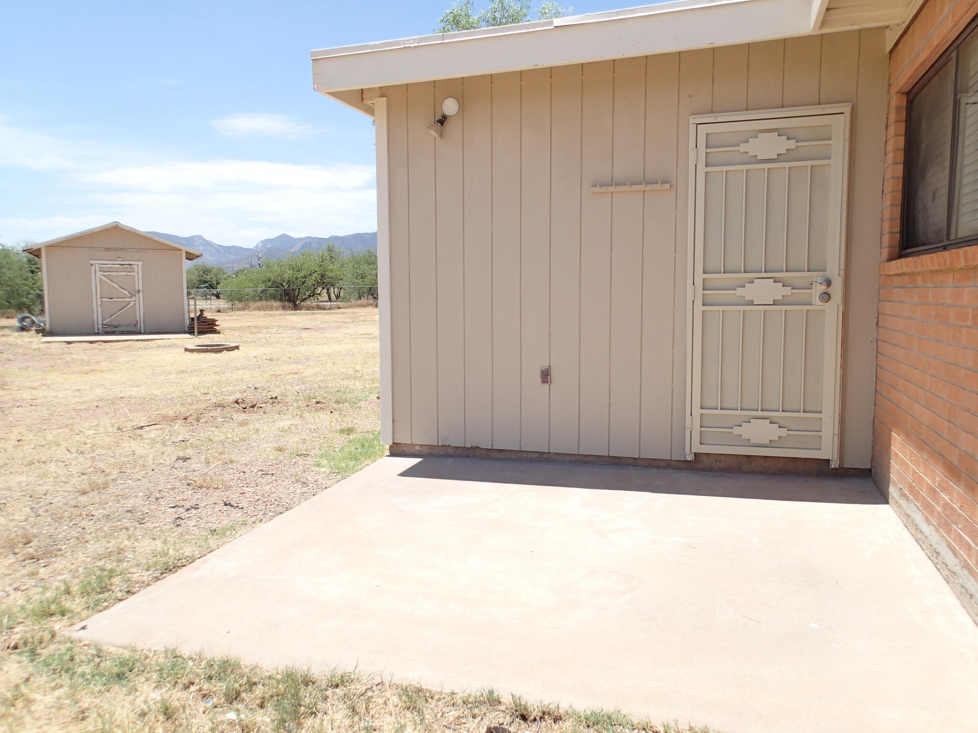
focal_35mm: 26
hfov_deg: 67.3
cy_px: 379
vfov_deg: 53.0
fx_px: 734
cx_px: 495
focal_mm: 4.5
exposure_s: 1/125
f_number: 8
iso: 100
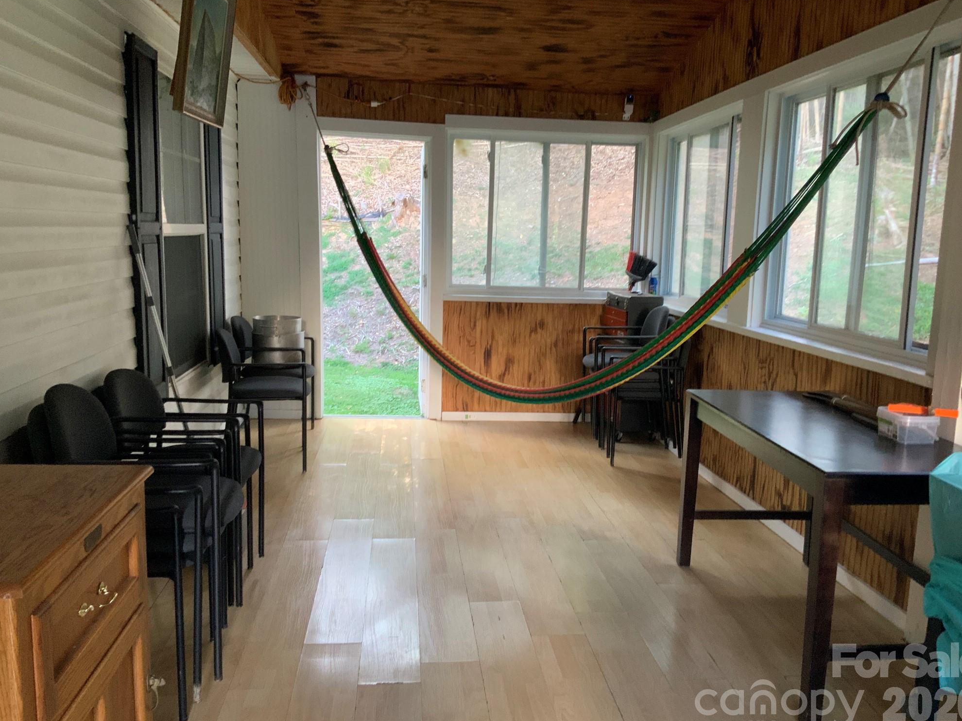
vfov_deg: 46.8
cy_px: 366
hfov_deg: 60.0
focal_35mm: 30
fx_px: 834
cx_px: 490
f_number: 1.8
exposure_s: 1/60
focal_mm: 3
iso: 160
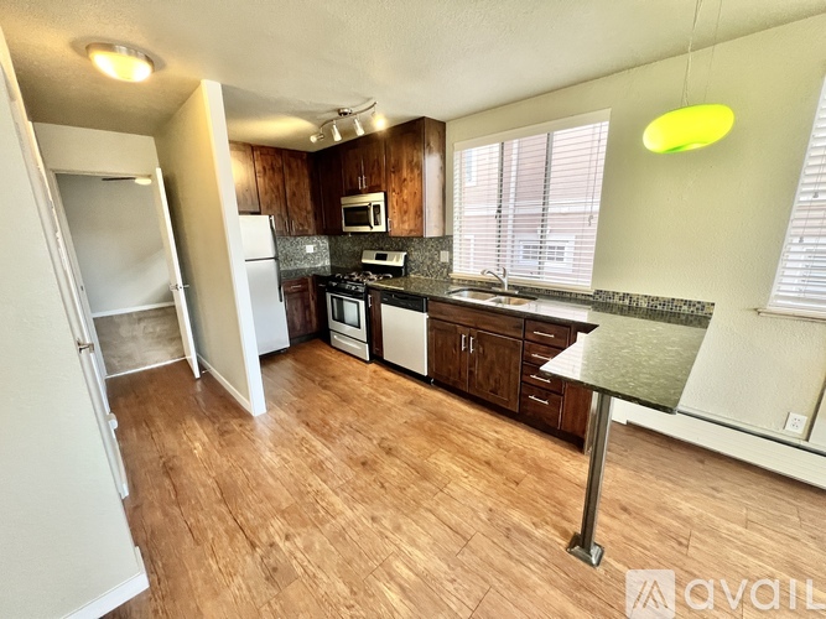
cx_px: 413
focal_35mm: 13
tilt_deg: -13.9
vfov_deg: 89.9
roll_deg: +0.7
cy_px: 310
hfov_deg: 106.2
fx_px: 310
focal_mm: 1.57
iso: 160
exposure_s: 1/120
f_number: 1.8
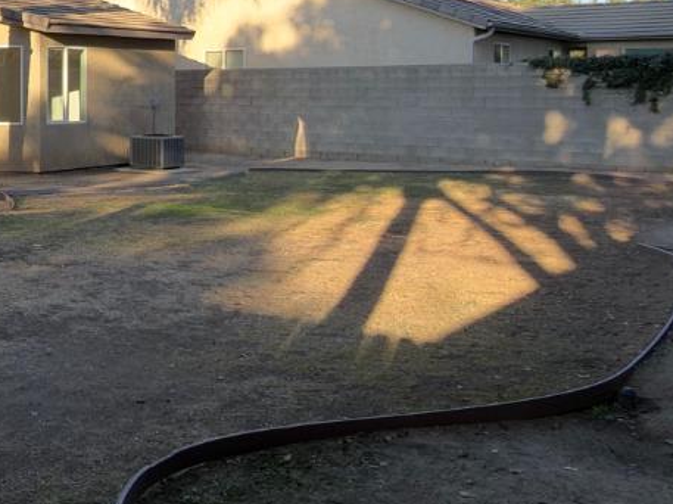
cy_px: 94
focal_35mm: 46
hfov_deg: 35.2
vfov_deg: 30.6
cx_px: -71
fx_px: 894
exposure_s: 1/324
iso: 20
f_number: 2.2
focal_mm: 2.22
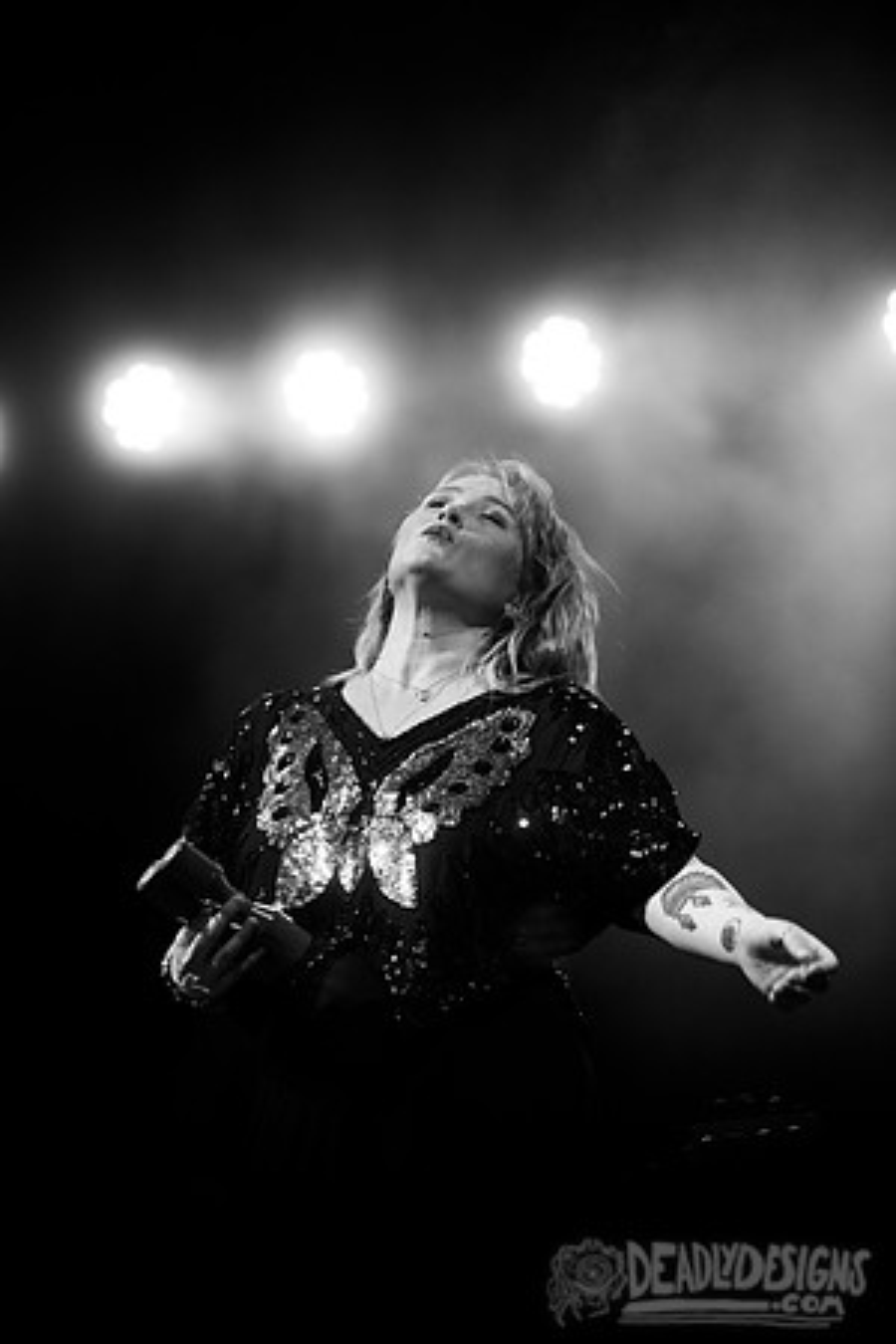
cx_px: 448
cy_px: 672
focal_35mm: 116
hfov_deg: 11.8
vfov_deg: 17.6
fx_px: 4330
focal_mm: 116
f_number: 3.2
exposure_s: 1/400
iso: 2500
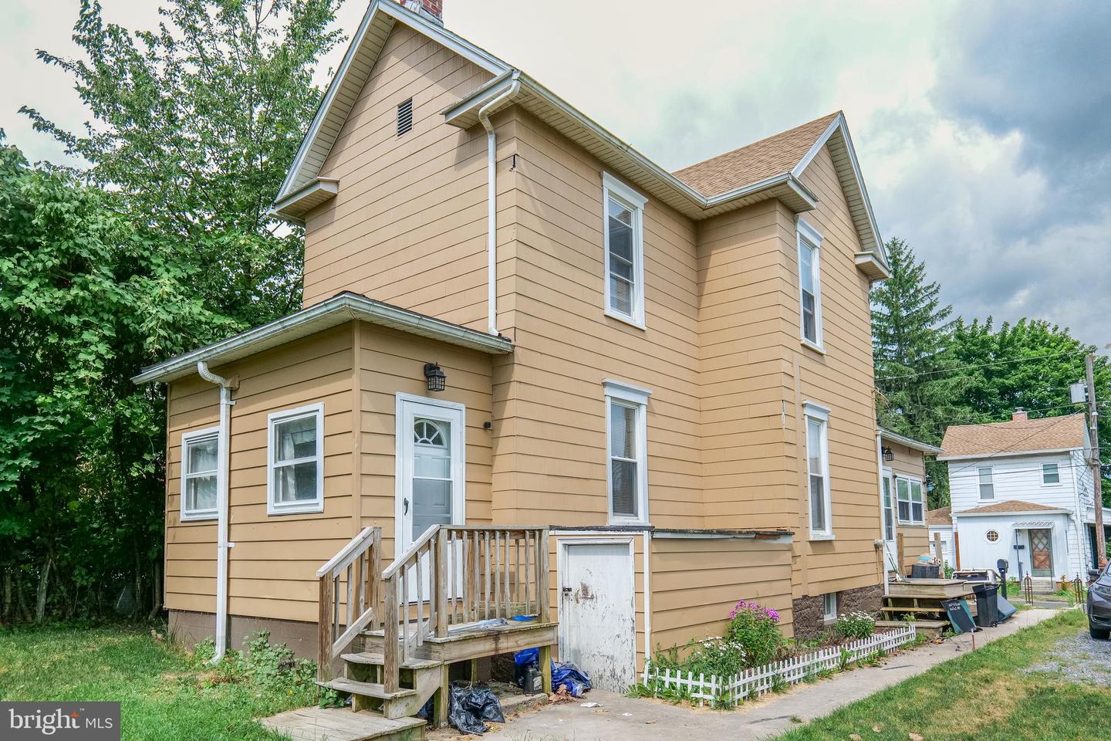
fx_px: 679
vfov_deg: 57.2
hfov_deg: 78.6
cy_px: 370
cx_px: 556
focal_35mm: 22
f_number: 3.9
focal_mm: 22
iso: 1600
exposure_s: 1/8000
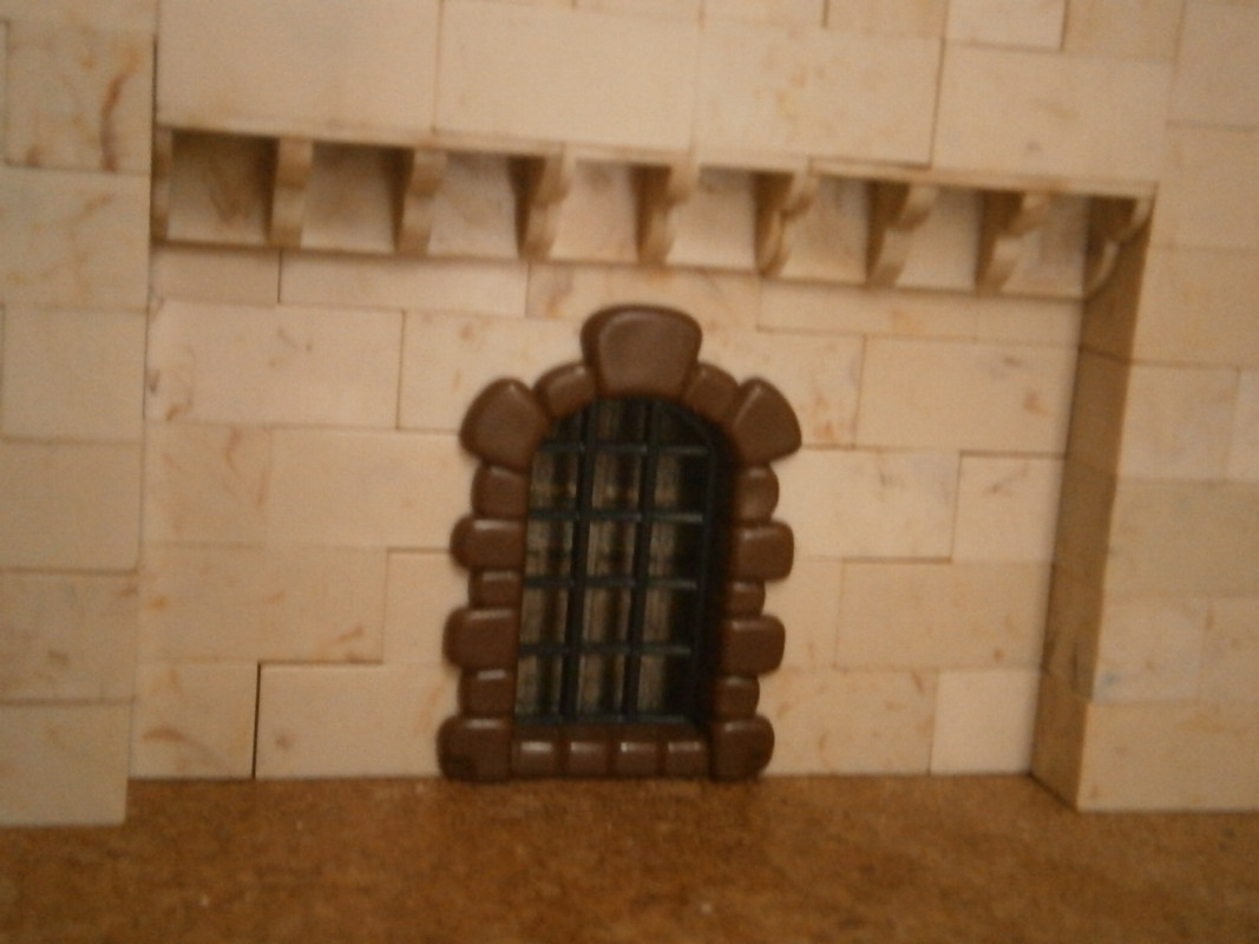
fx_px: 1709
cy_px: 472
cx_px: 630
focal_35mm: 47
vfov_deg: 30.9
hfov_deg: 40.4
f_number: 3.4
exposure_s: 1/25
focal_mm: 8.3
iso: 800
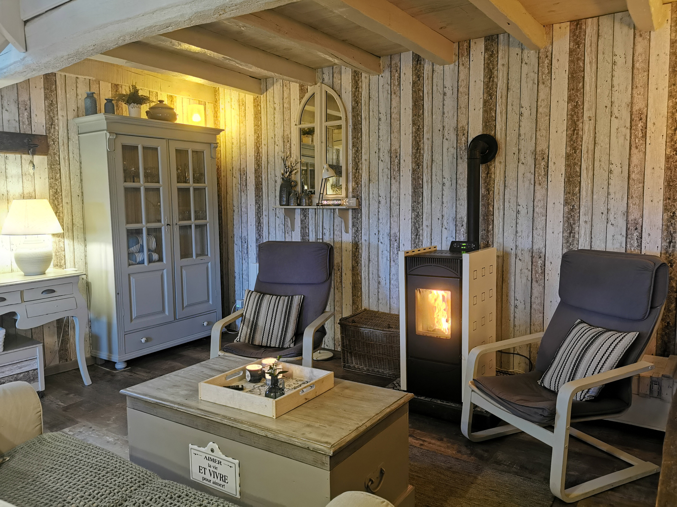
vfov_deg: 51.4
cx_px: 338
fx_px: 528
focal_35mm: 27
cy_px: 254
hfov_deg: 65.3
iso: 200
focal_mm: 5.56
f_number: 1.6
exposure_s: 5
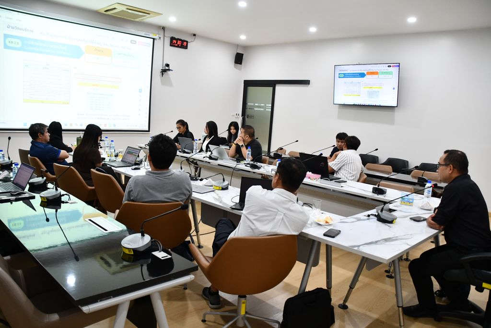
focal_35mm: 27
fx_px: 368
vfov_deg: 47.9
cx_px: 246
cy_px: 164
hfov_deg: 67.4
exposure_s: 1/125
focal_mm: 18
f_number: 3.5
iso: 1400
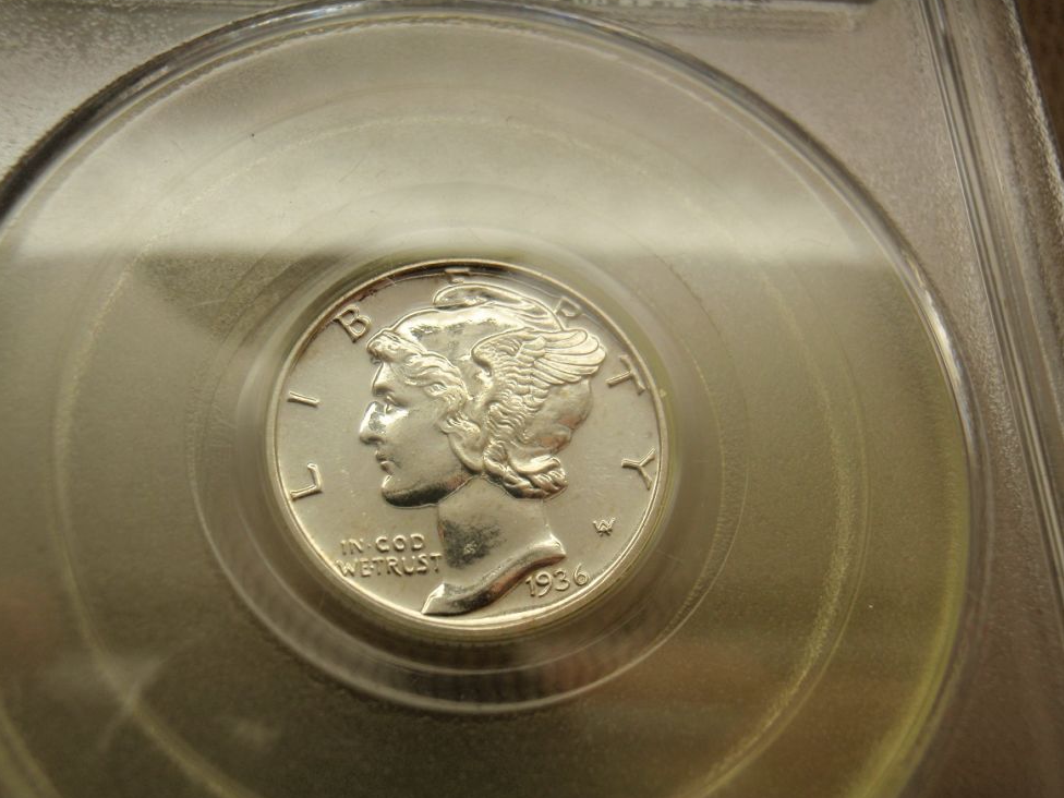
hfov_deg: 45.8
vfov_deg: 35.1
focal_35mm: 41
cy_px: 392
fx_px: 1260
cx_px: 521
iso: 64
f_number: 3.9
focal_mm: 7.25
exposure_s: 1/80
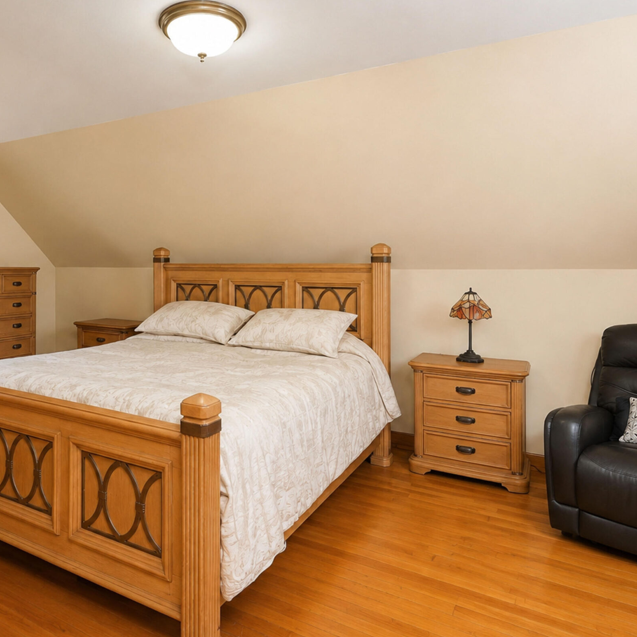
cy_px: 302
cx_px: 240
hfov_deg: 68.6
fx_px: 458
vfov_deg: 69.6
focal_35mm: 22
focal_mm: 16
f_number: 4
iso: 64
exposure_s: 1/20
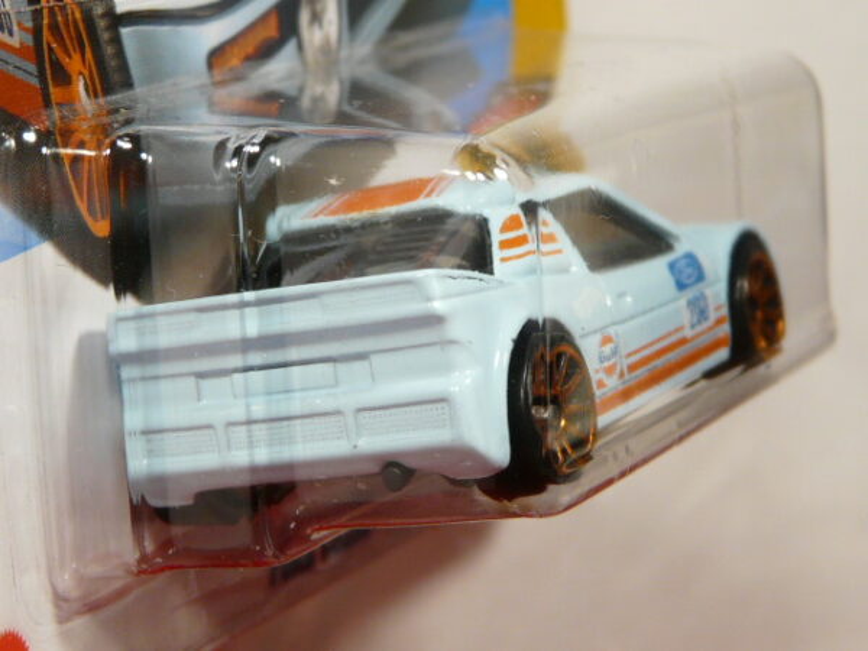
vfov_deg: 12.0
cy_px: 326
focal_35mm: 123
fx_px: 3084
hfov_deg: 16.0
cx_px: 434
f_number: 3.2
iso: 100
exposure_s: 1/50
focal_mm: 12.6
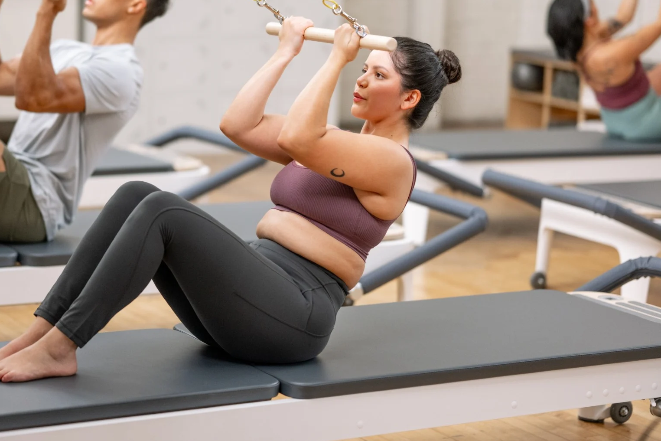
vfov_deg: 12.8
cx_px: 252
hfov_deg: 19.1
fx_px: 1965
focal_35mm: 107
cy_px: 176
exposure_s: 1/640
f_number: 1.8
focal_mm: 85
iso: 1000
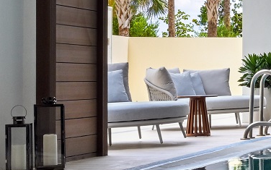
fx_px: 923
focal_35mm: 125
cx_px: 495
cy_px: 109
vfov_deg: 10.5
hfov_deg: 14.6
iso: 250
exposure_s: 1/25
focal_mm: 24
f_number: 16
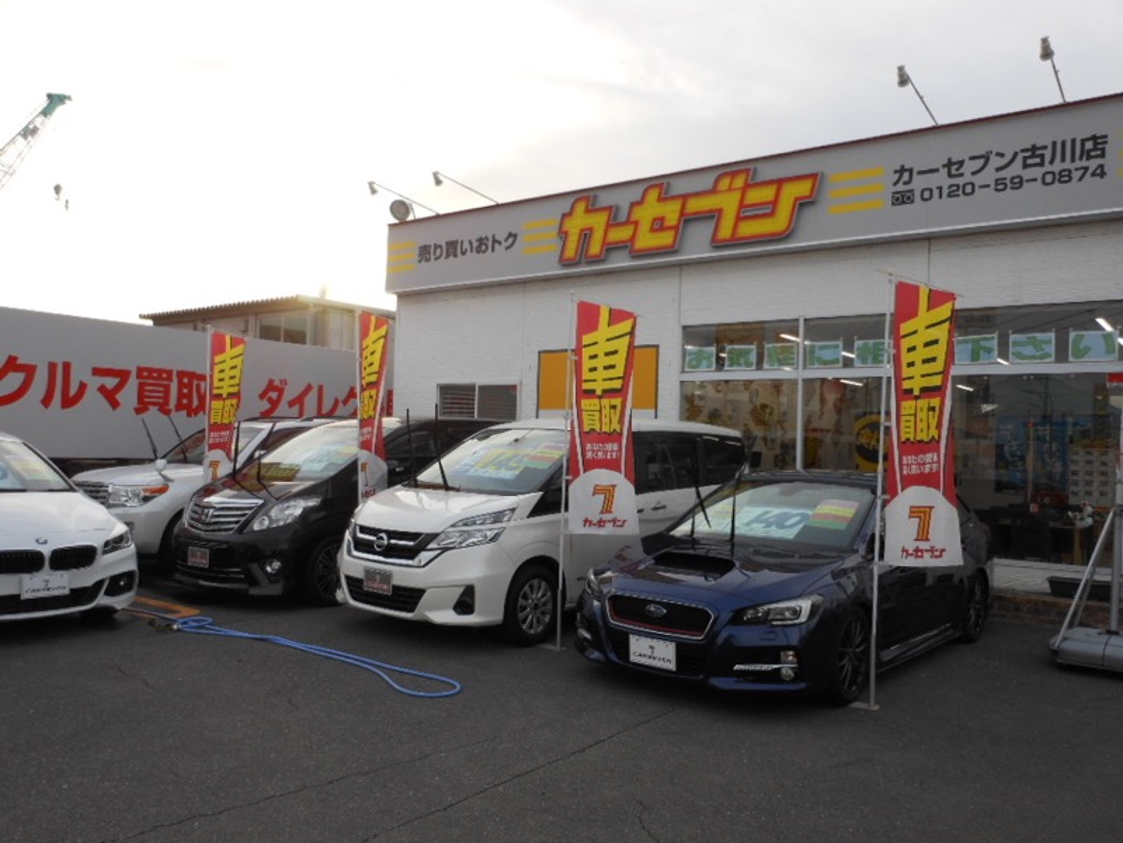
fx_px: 908
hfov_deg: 63.4
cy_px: 422
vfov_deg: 49.7
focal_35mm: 28
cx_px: 562
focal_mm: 5
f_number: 3.7
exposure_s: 1/200
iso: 80
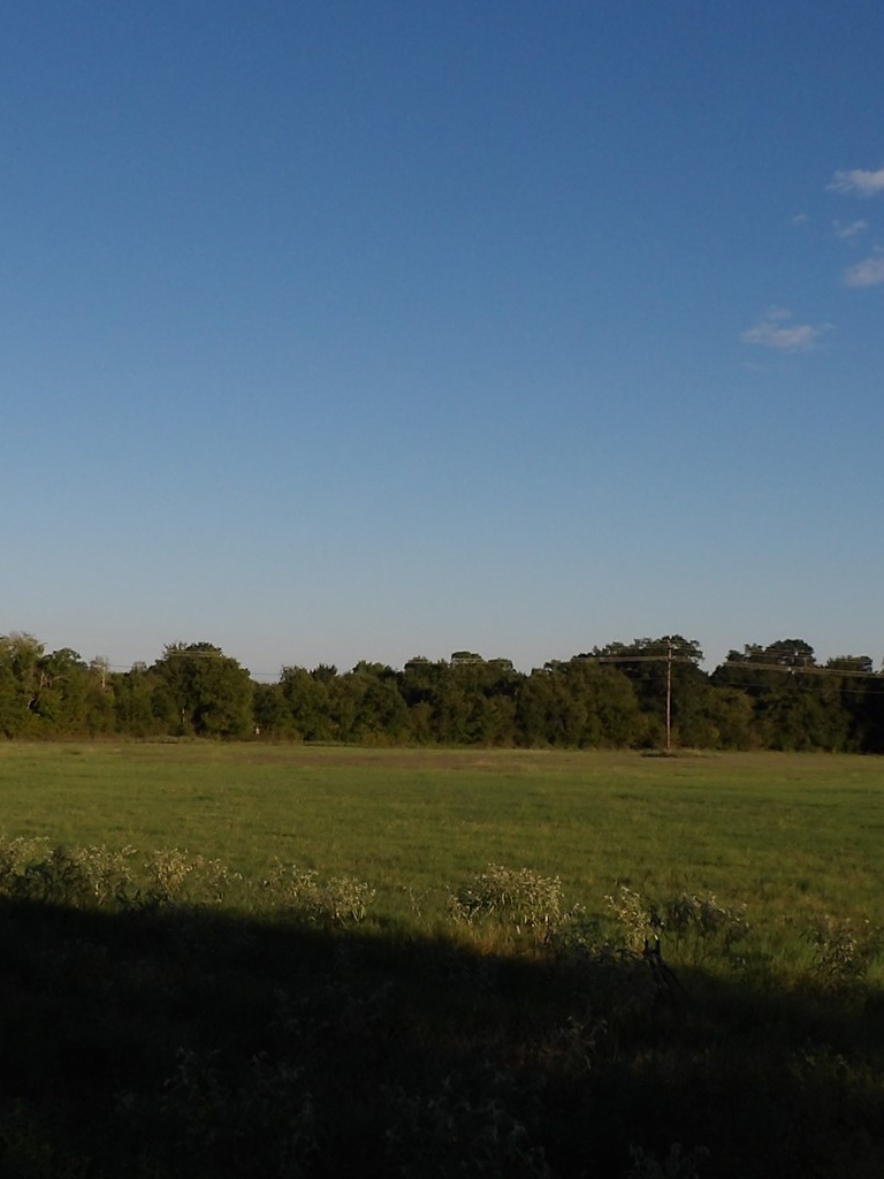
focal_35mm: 48
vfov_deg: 39.5
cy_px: 691
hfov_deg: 30.3
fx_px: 1634
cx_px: 436
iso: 100
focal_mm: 4.3
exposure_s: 1/678
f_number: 4.6
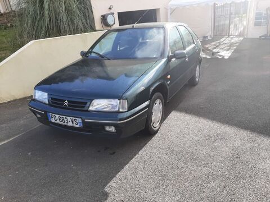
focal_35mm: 26
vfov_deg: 53.1
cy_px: 101
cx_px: 135
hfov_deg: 67.3
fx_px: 203
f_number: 1.7
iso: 40
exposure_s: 1/697
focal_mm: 3.93
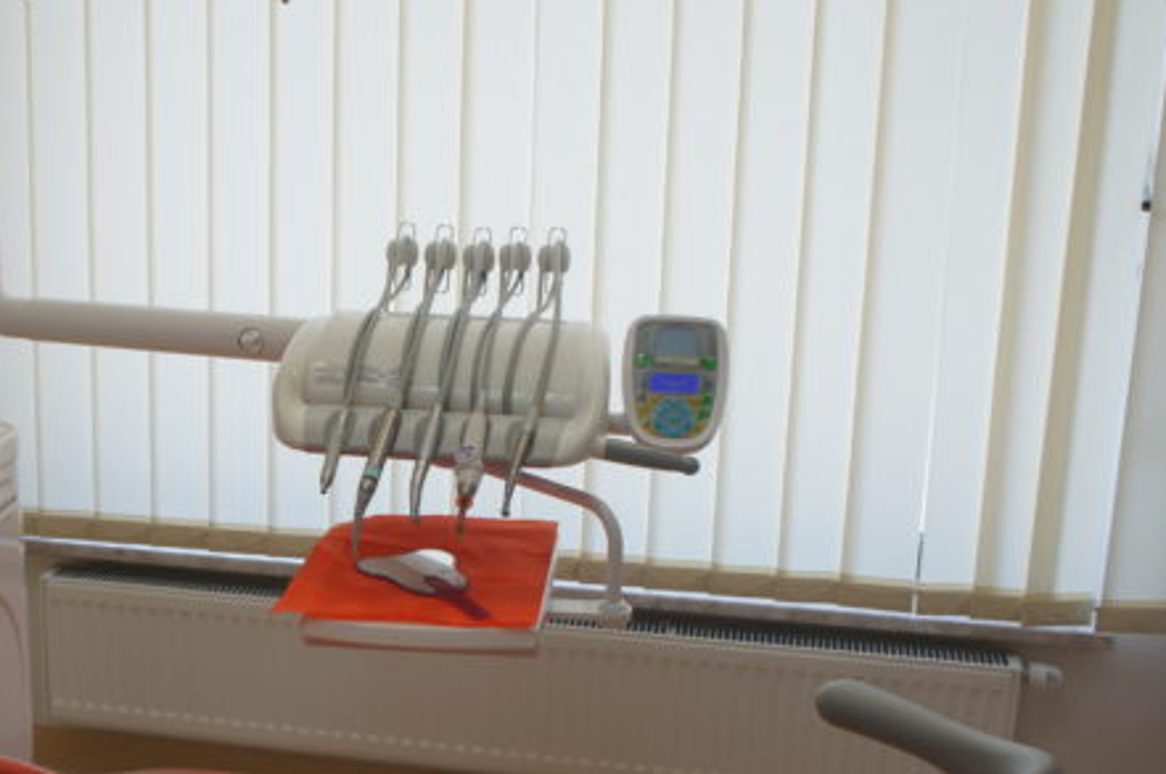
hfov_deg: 35.7
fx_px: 1775
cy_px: 479
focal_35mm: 55
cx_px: 315
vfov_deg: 24.6
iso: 200
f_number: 5.6
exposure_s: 1/80
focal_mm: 21
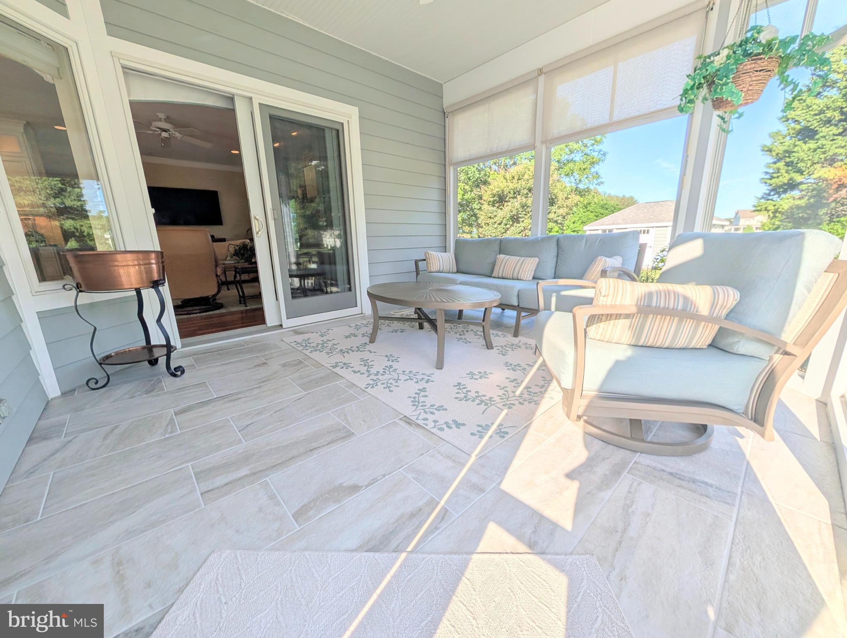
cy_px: 319
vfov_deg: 94.6
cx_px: 424
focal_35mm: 12
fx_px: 294
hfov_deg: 110.5
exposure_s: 1/1083
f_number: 1.7
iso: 42
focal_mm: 2.02
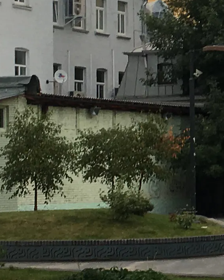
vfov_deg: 11.9
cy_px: 98
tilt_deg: +4.4
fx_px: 1342
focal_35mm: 162
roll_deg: +2.8
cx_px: 444
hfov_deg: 9.0
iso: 25
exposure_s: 1/211
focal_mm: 4.15
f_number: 2.2
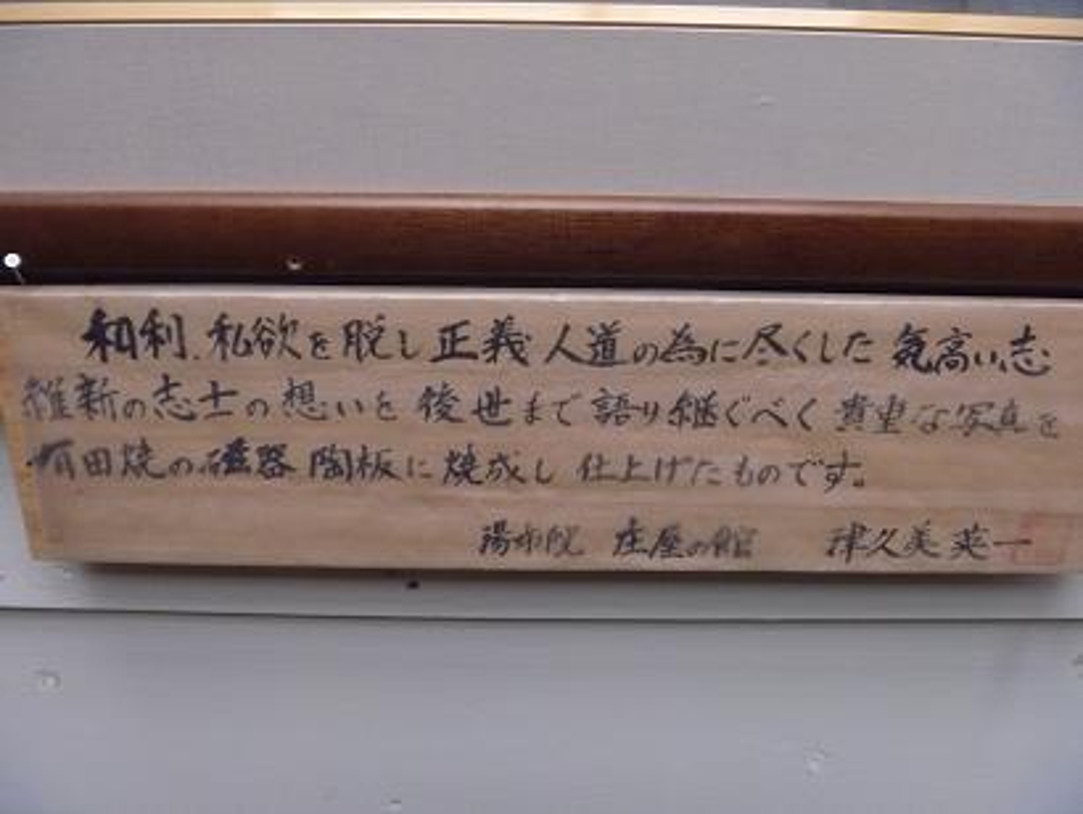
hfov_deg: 52.6
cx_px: 542
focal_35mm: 35
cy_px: 407
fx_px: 1096
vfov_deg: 40.7
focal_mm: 6.3
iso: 400
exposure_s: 1/20
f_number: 3.5
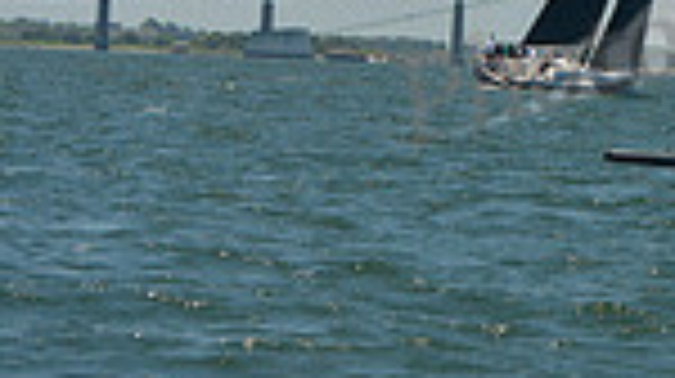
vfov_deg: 4.2
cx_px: 1269
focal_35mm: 284
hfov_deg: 7.4
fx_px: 5078
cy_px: -268
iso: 280
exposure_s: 1/1250
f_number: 5
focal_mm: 70
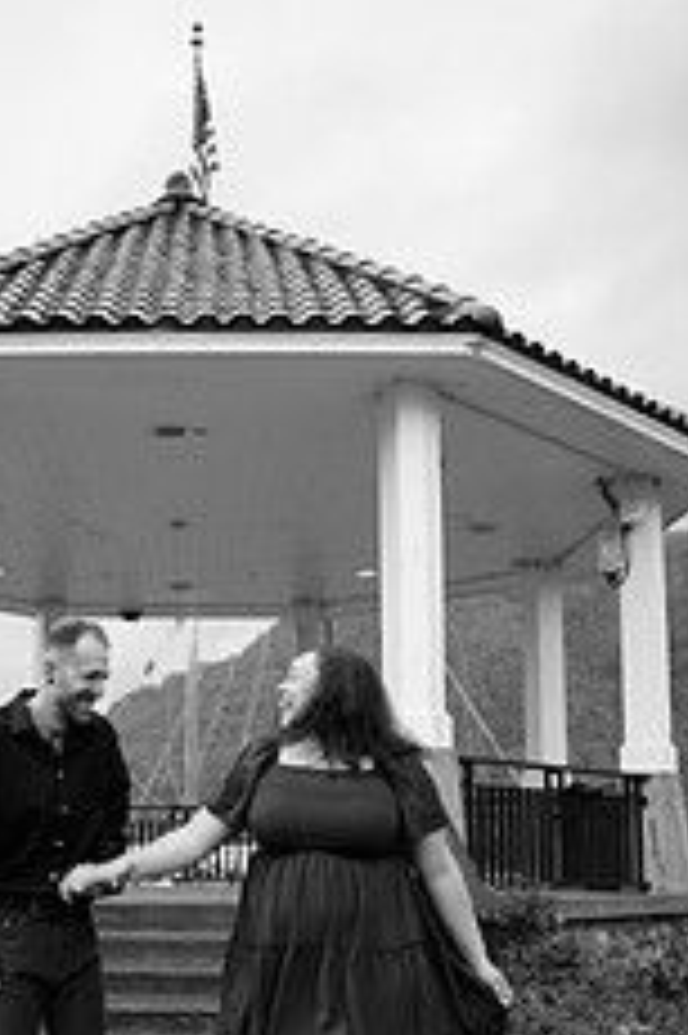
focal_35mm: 47
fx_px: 1349
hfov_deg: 28.1
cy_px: 684
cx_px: 162
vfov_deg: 41.4
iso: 64
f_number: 2.8
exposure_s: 1/80
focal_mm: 24
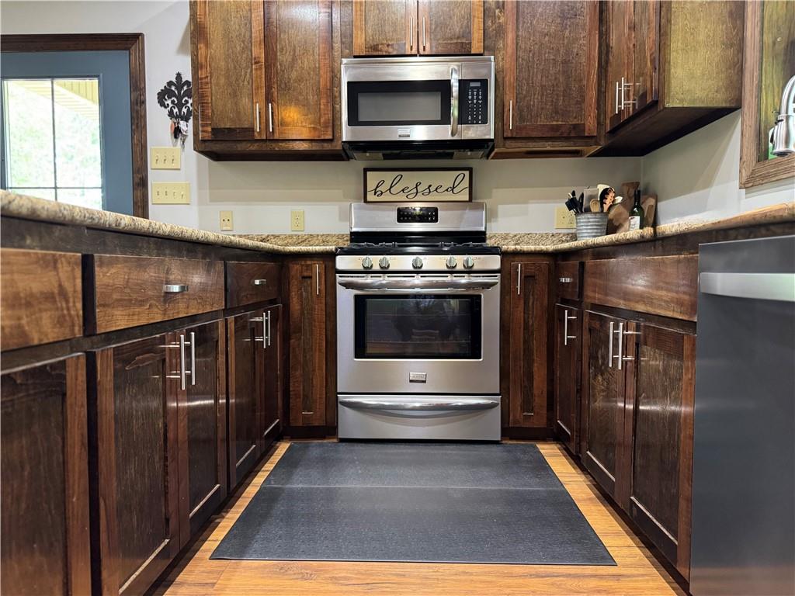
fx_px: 551
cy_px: 298
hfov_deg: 71.6
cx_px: 398
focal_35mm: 24
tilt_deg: -3.9
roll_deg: -0.1
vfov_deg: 56.8
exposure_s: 1/60
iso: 800
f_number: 1.78
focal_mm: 6.76
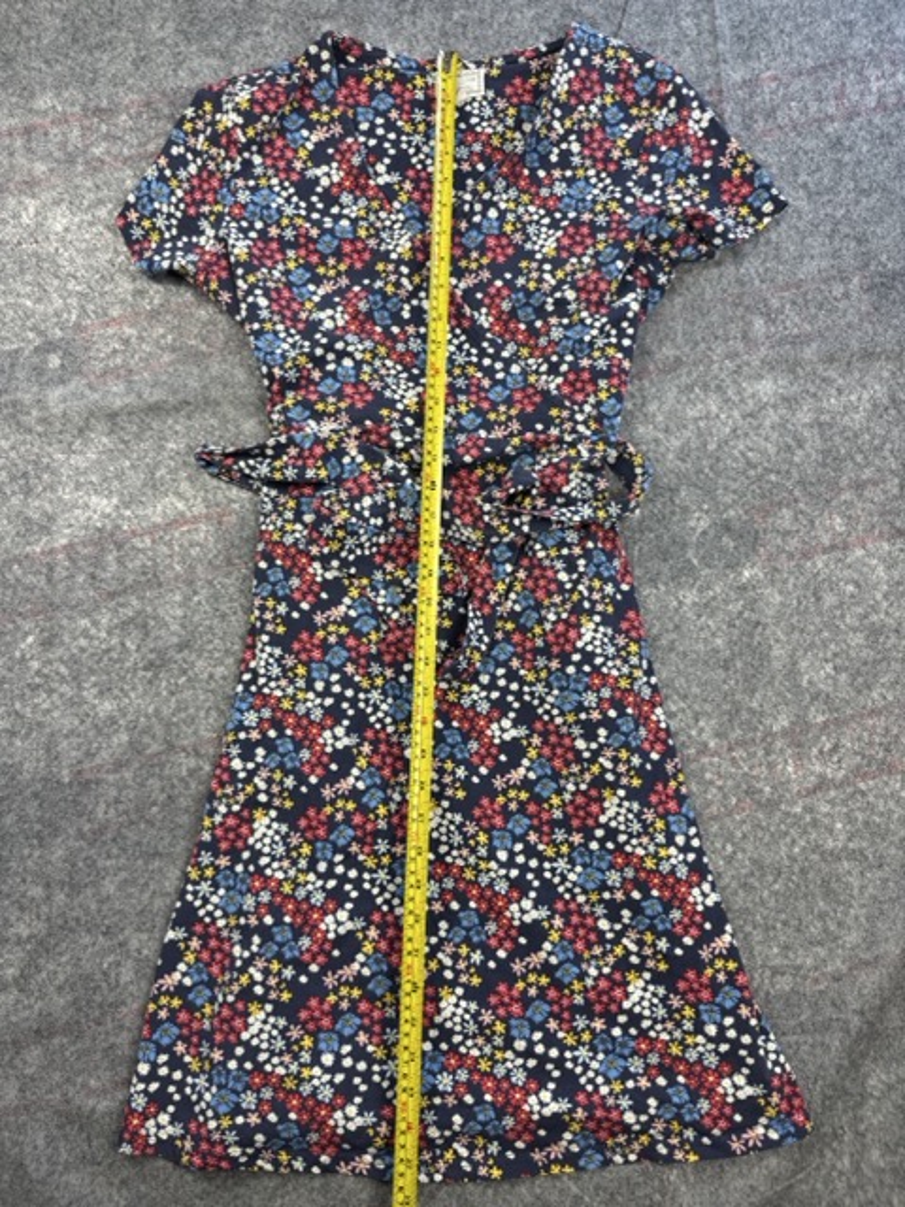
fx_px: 837
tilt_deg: -58.2
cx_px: 452
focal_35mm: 24
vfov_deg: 71.6
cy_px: 604
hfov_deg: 56.8
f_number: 1.78
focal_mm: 6.76
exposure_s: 1/100
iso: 64
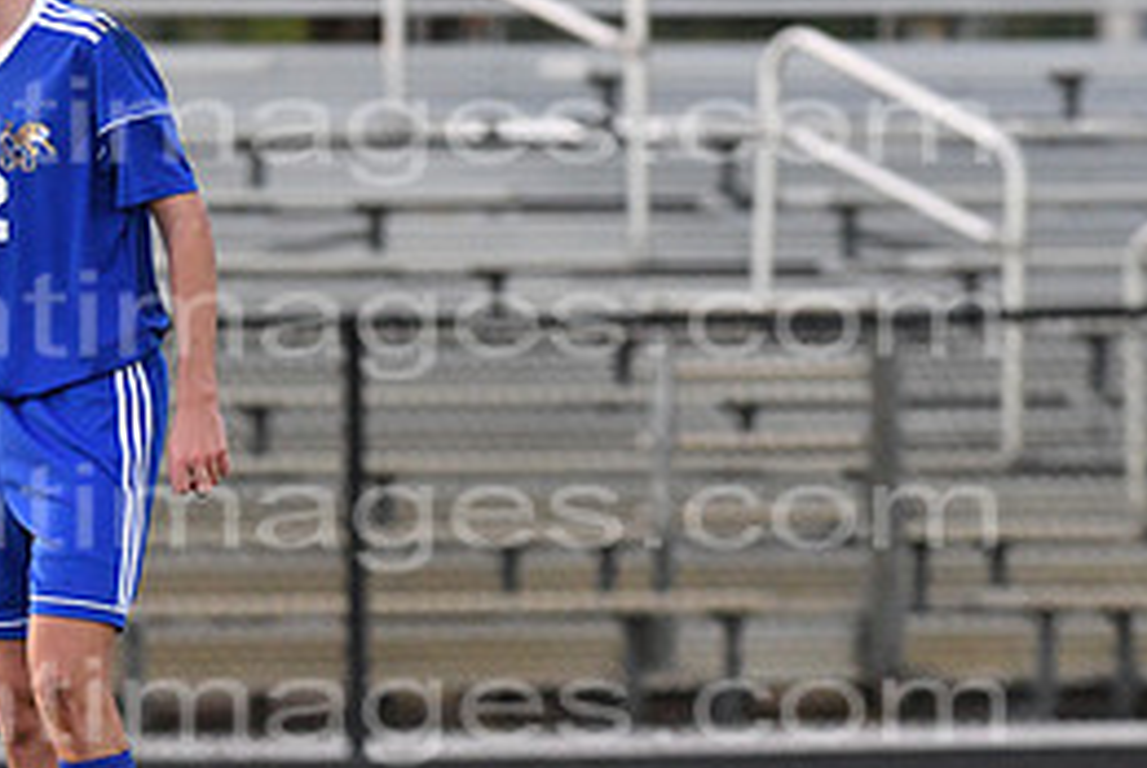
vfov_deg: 1.4
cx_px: 9
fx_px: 31992
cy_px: 422
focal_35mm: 1003
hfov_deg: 2.1
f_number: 4.5
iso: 4000
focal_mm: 300
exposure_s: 1/1000
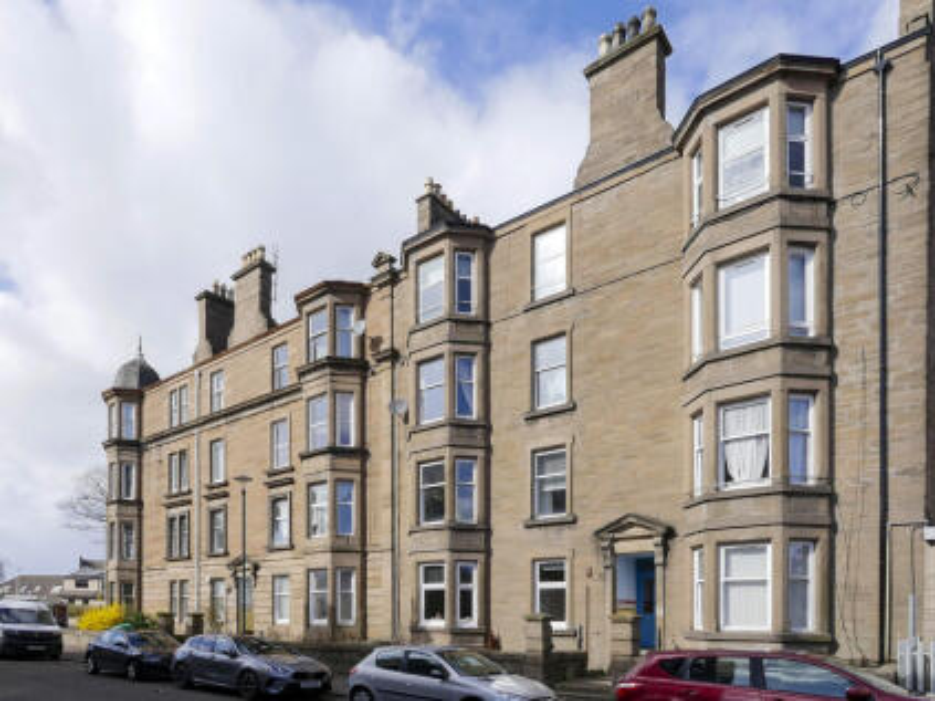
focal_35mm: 14
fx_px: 378
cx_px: 468
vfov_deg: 85.6
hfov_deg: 102.1
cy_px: 350
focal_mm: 7
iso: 200
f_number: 7.1
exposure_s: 1/400
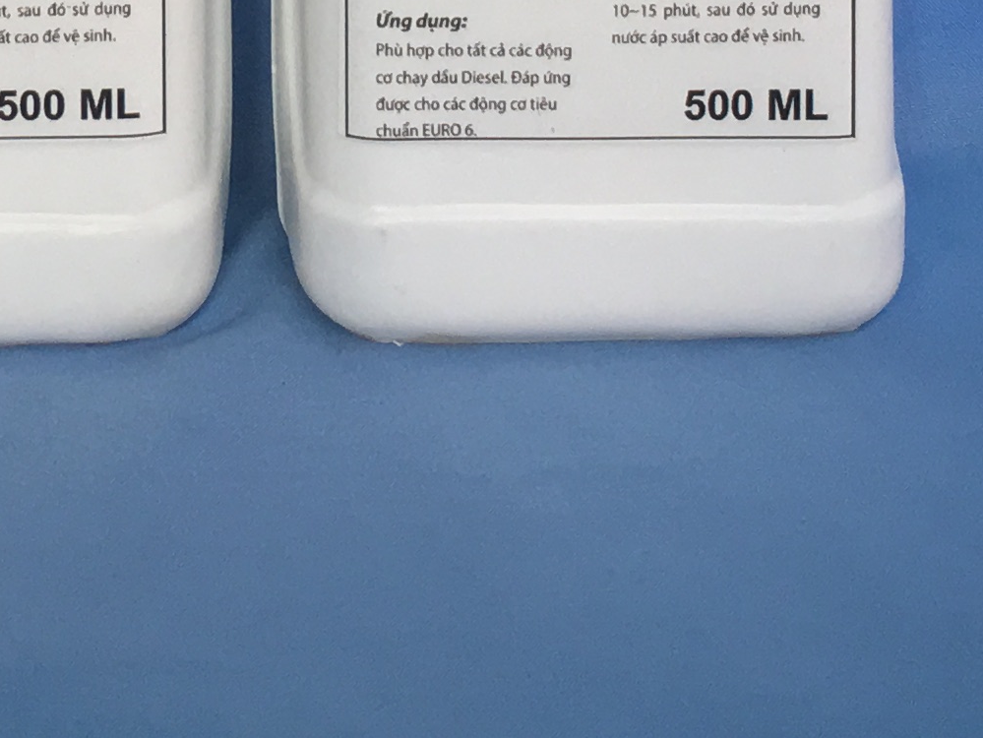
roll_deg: +0.8
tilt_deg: -5.2
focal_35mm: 117
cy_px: -733
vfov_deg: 11.4
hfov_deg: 16.7
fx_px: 3324
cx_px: 203
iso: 40
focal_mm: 4.15
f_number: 2.2
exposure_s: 1/120
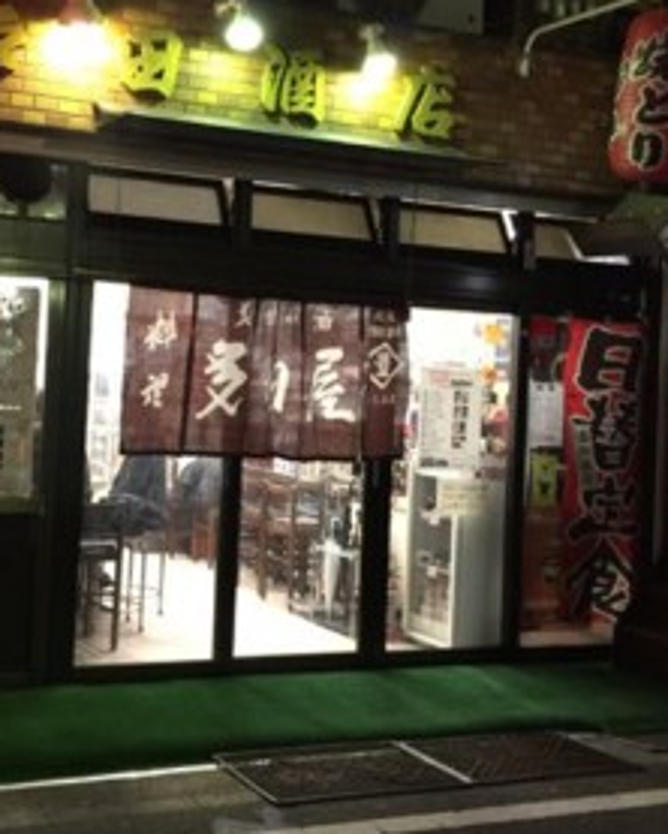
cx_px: 187
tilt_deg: +1.7
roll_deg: -4.4
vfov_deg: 40.2
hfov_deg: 32.3
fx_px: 1136
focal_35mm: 46
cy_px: 352
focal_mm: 4.15
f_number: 2.2
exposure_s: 1/10
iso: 100
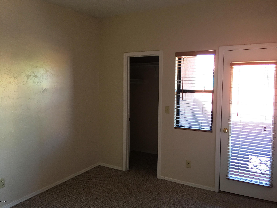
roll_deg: -0.6
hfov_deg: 61.7
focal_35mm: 29
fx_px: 232
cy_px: 104
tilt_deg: -4.1
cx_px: 138
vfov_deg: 48.2
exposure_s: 1/15
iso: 40
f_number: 2.2
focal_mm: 4.15
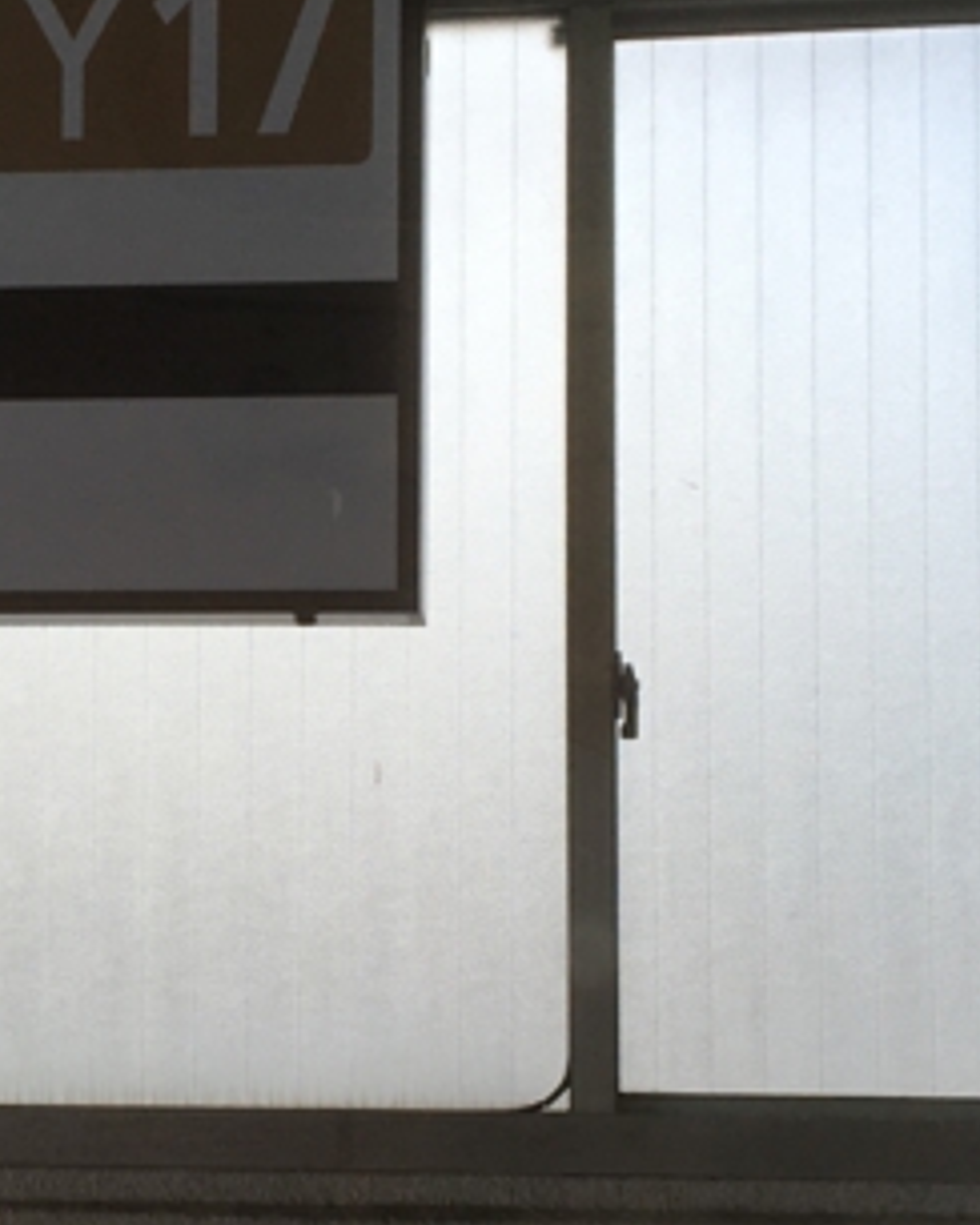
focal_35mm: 95
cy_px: 747
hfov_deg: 16.0
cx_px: 108
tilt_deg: +4.9
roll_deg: -0.7
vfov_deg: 20.1
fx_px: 3444
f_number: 2.2
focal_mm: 4.15
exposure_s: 1/557
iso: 25
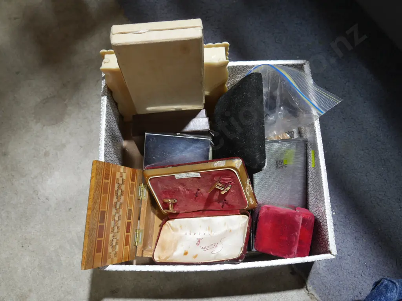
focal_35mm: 36
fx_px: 418
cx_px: 201
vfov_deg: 39.7
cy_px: 150
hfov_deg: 51.4
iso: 500
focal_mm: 18
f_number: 4
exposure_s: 1/60
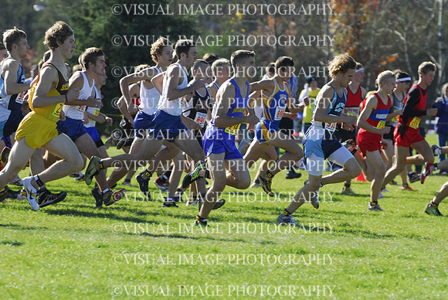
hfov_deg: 6.9
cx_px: 224
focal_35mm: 300
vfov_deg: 4.6
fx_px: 3737
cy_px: 150
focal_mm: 200
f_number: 5
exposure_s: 1/800
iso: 400
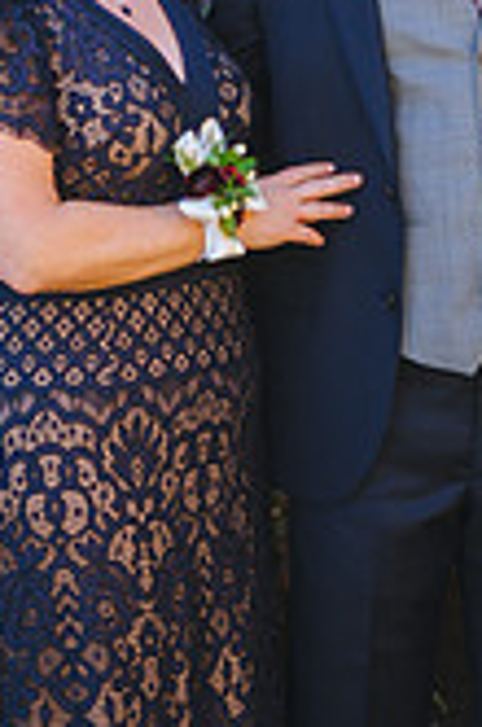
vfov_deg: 13.5
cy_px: 149
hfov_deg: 9.0
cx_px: 418
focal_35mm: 152
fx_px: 3065
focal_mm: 56
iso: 500
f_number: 2.8
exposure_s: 1/800
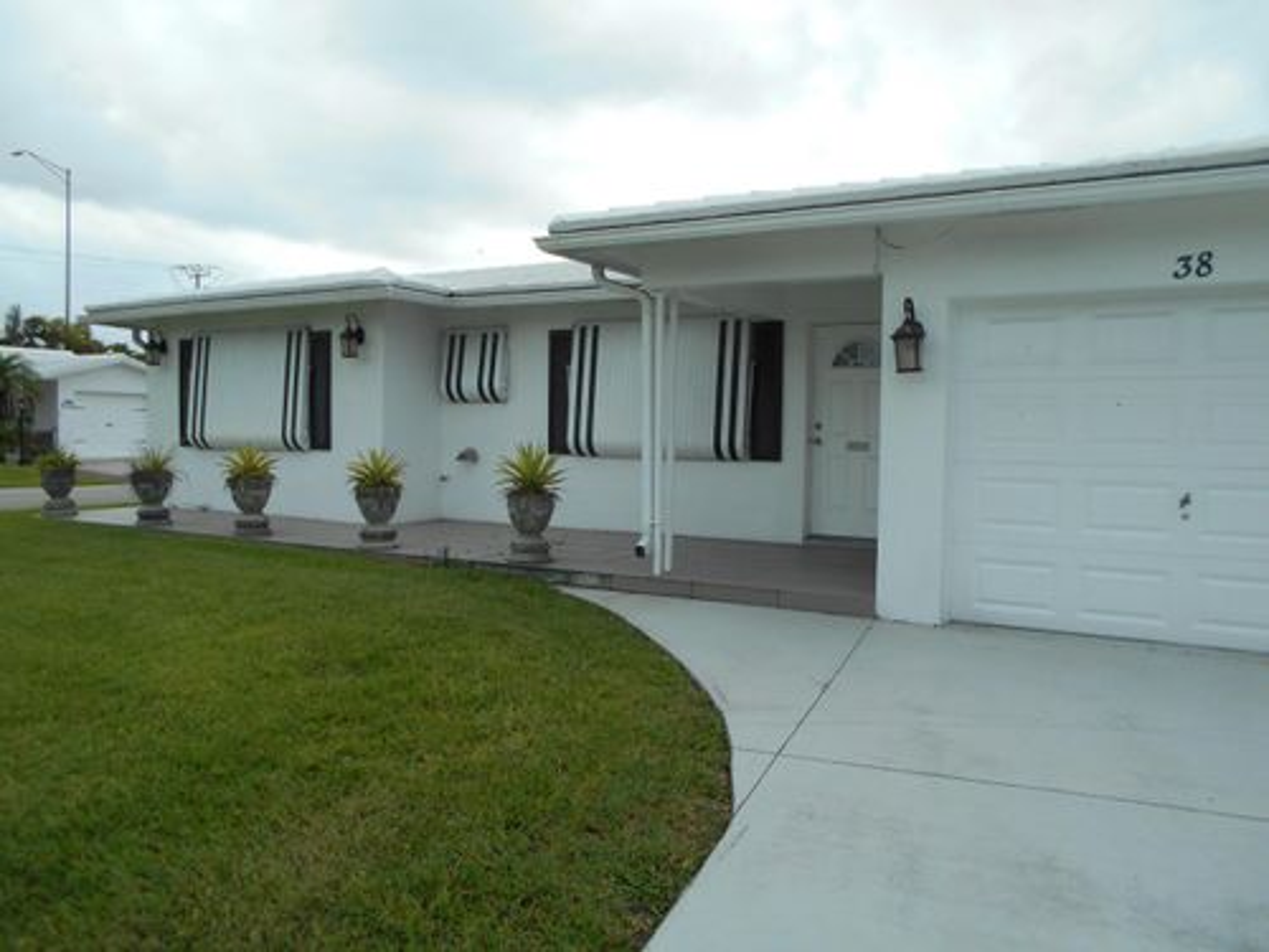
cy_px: 476
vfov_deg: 53.1
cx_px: 634
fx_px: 953
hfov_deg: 67.3
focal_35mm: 26
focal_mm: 4.6
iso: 80
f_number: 3.2
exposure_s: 1/800
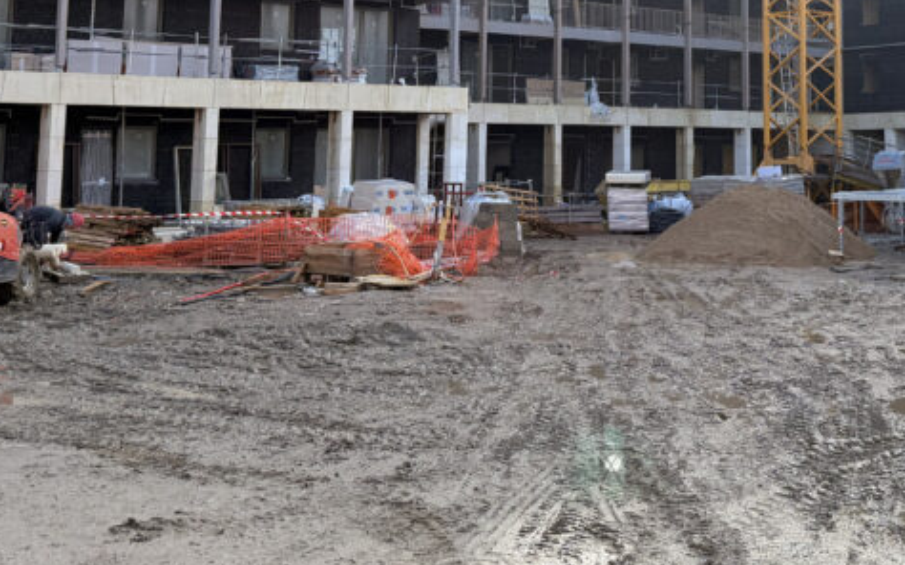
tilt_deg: +6.8
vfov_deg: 22.5
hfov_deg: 35.7
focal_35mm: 55
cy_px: -19
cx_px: 722
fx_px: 1356
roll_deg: +0.2
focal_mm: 6.76
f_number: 1.78
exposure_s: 1/1493
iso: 100
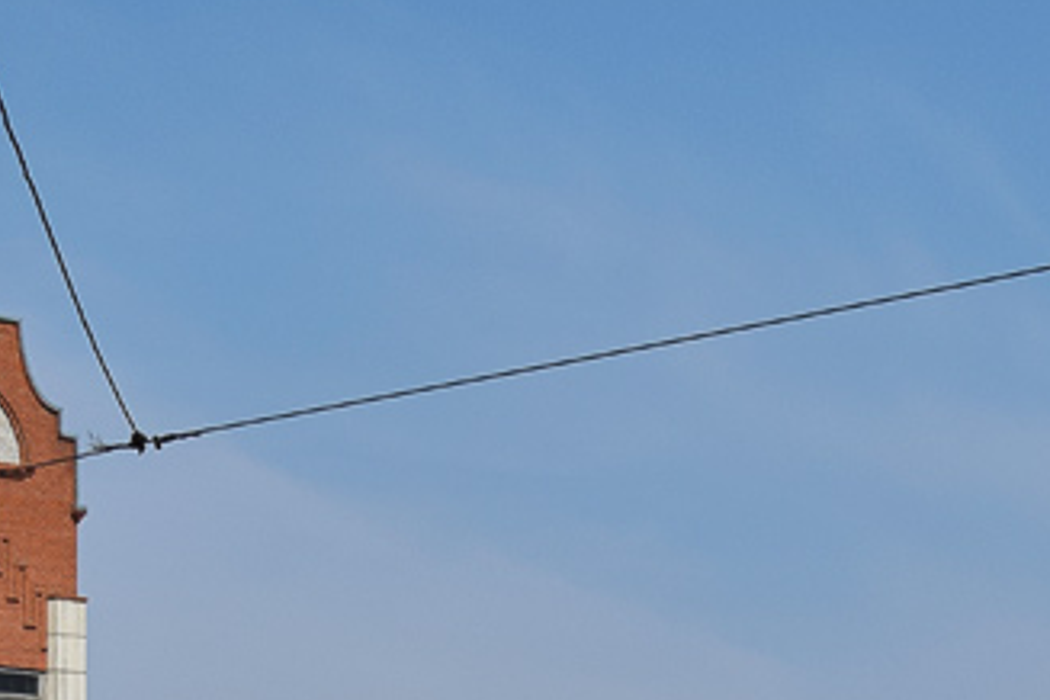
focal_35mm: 209
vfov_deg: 6.4
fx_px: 6095
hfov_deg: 9.8
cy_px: 1265
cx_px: 652
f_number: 5.6
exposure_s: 1/1000
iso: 100
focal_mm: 38
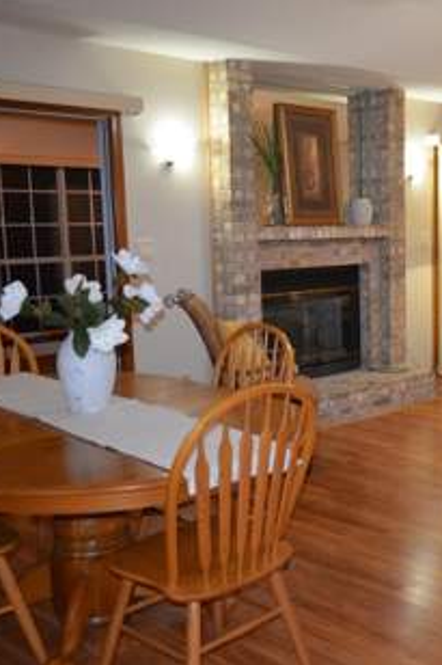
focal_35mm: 42
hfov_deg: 29.9
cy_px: 325
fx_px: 774
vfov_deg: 46.4
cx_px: 433
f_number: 3.5
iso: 720
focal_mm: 18
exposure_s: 1/60
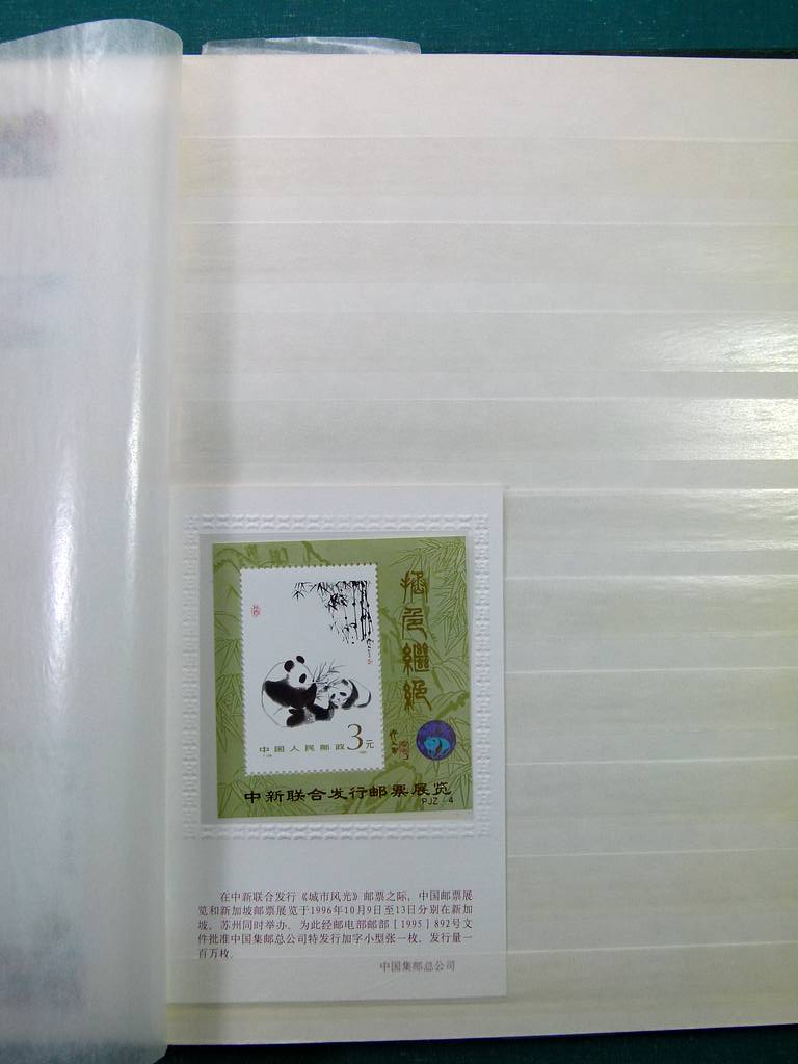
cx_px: 399
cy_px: 532
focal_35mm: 34
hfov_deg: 41.8
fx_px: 1045
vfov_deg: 54.0
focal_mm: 6.2
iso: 100
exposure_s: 1/160
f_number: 4
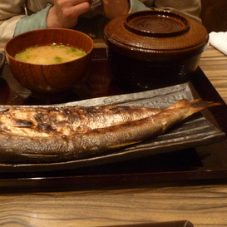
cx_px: 65
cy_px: 114
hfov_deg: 34.2
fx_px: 364
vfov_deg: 34.7
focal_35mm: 49
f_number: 3.3
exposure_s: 1/8
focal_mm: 4.7
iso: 400
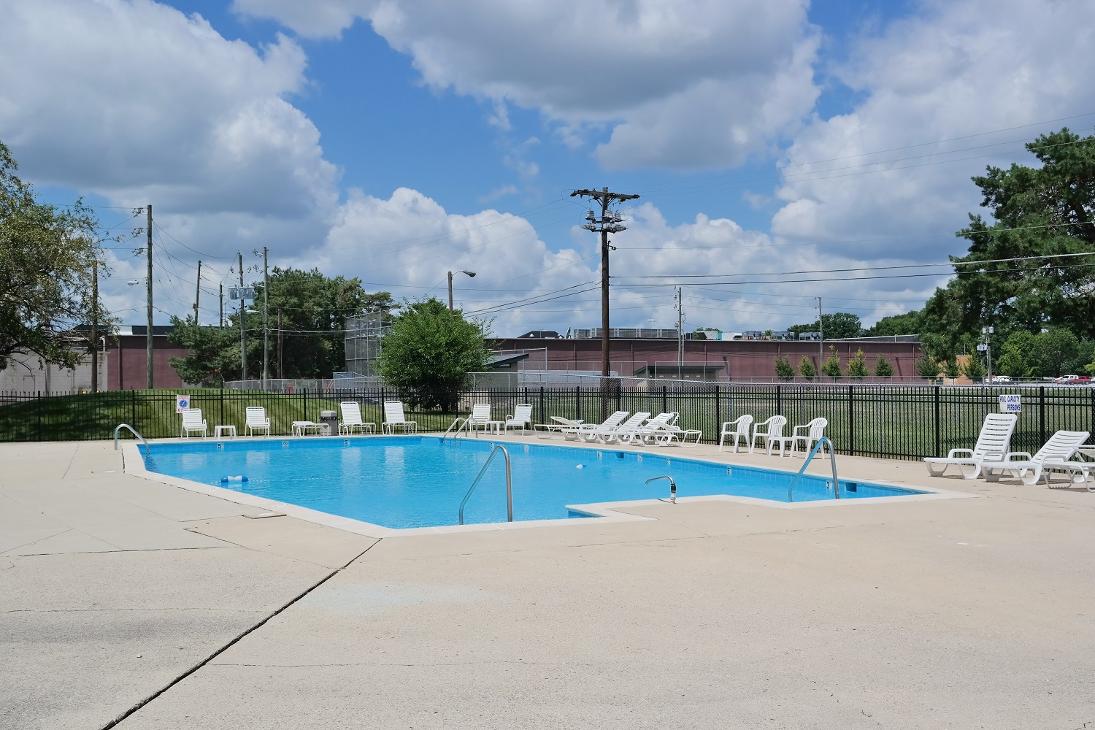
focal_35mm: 36
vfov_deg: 36.9
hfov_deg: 53.1
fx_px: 1095
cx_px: 548
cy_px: 365
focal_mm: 24
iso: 100
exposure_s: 1/500
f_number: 8
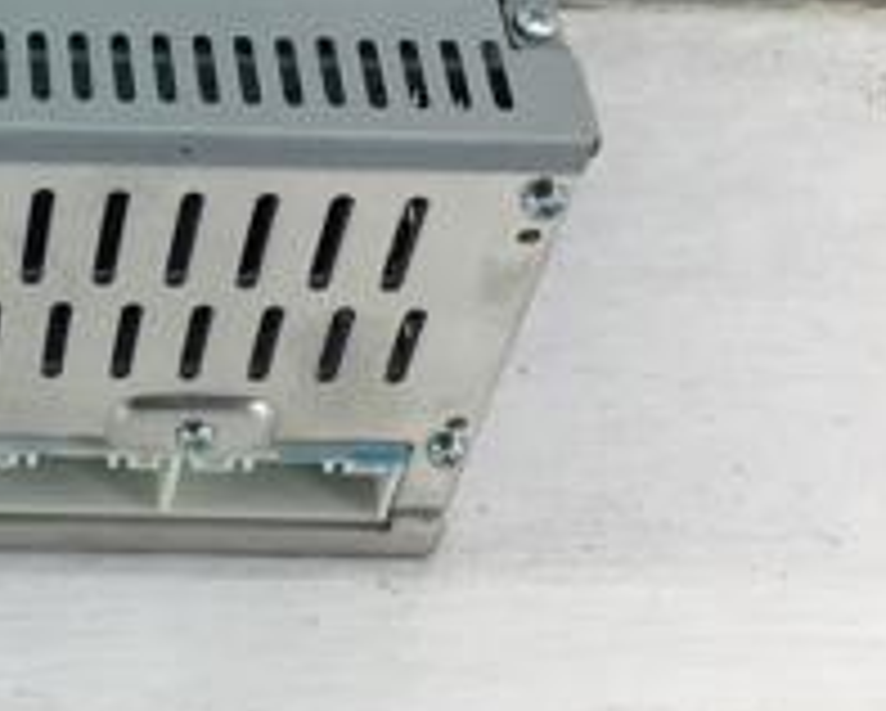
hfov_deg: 19.7
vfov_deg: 16.5
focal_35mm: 92
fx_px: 2415
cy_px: 50
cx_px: -148
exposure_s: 1/100
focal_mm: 4.15
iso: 40
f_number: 2.2
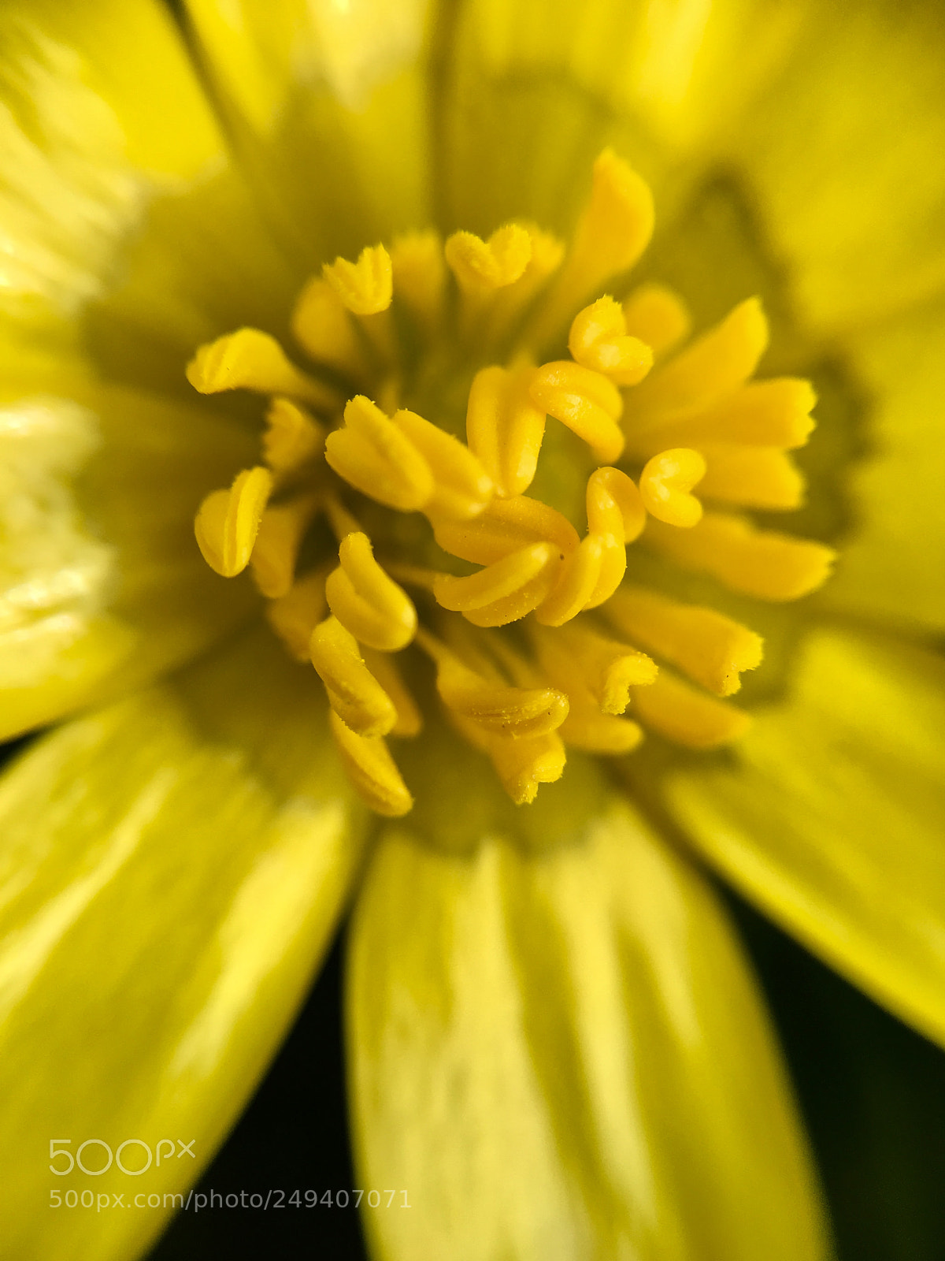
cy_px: 630
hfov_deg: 48.2
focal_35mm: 29
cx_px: 472
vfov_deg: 61.7
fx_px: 1056
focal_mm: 4.15
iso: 25
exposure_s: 1/855
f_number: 2.2
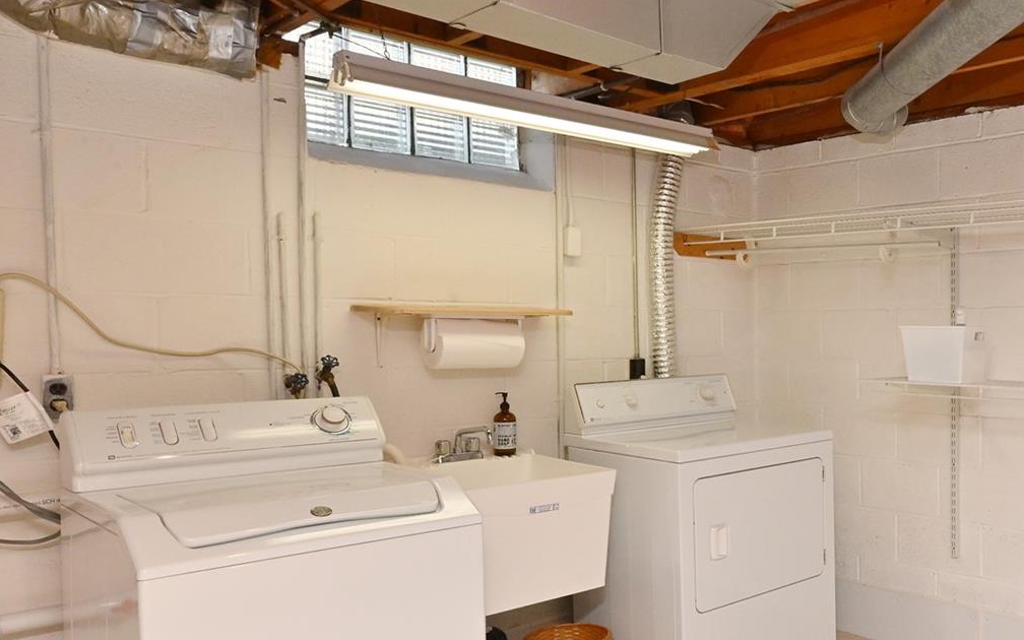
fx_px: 809
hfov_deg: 59.5
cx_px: 820
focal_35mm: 29
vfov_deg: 42.6
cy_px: 423
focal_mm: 14
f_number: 14
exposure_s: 1/60
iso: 800
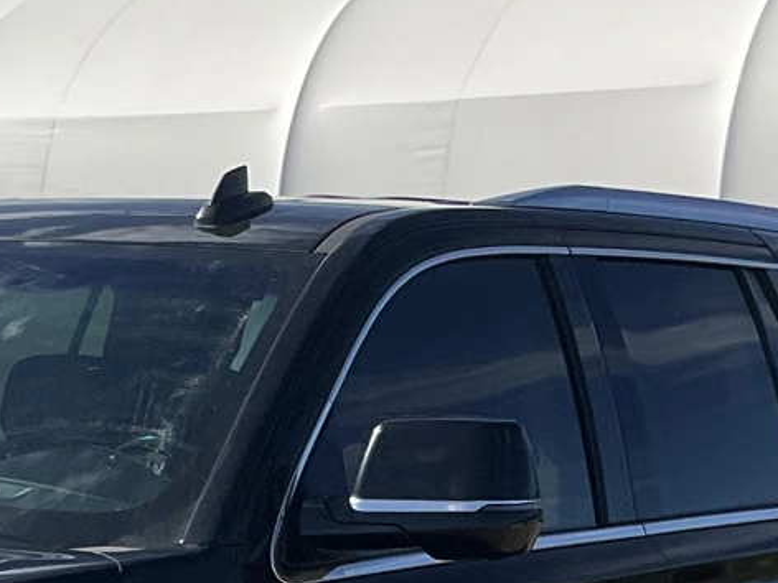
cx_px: -171
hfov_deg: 15.4
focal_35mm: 123
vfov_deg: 11.8
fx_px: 2764
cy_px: 703
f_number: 1.8
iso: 25
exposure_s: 1/2959
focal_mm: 3
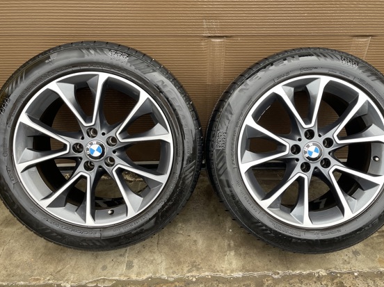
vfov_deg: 48.1
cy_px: 136
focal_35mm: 29
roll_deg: -0.9
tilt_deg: -34.0
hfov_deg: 61.7
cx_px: 200
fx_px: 321
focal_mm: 5.1
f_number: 1.6
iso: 64
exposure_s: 1/121
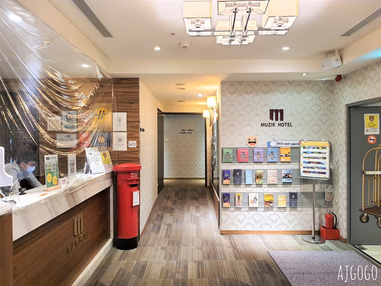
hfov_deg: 67.3
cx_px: 190
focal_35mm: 26
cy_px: 143
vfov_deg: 53.1
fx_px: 286
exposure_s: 1/40
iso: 320
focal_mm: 4.32
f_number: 1.7
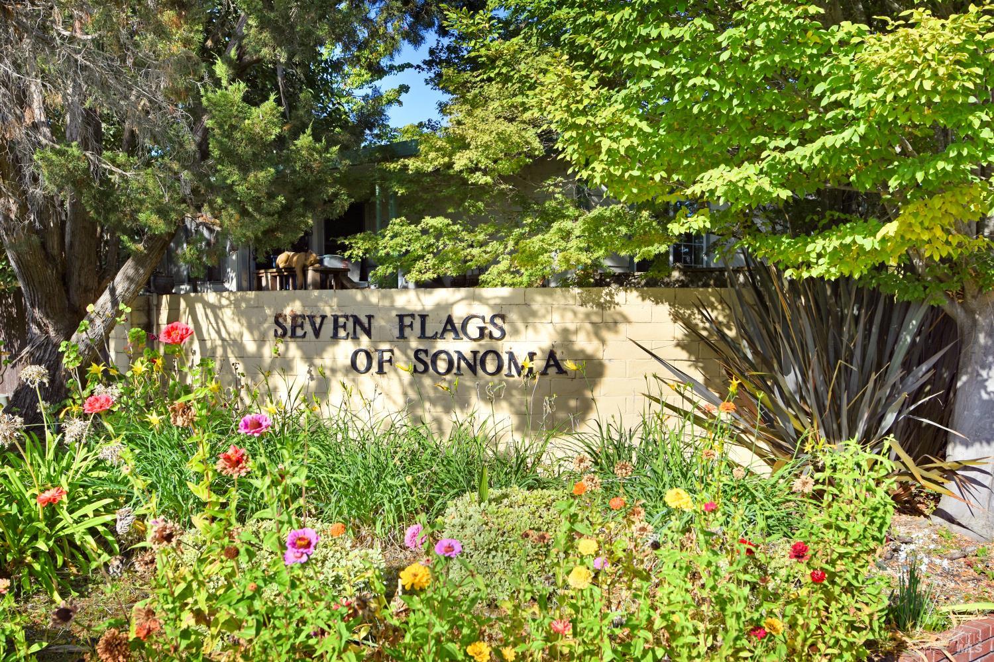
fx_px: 994
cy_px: 331
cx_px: 497
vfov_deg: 36.9
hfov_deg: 53.1
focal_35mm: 36
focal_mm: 24
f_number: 6.3
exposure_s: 1/400
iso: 100
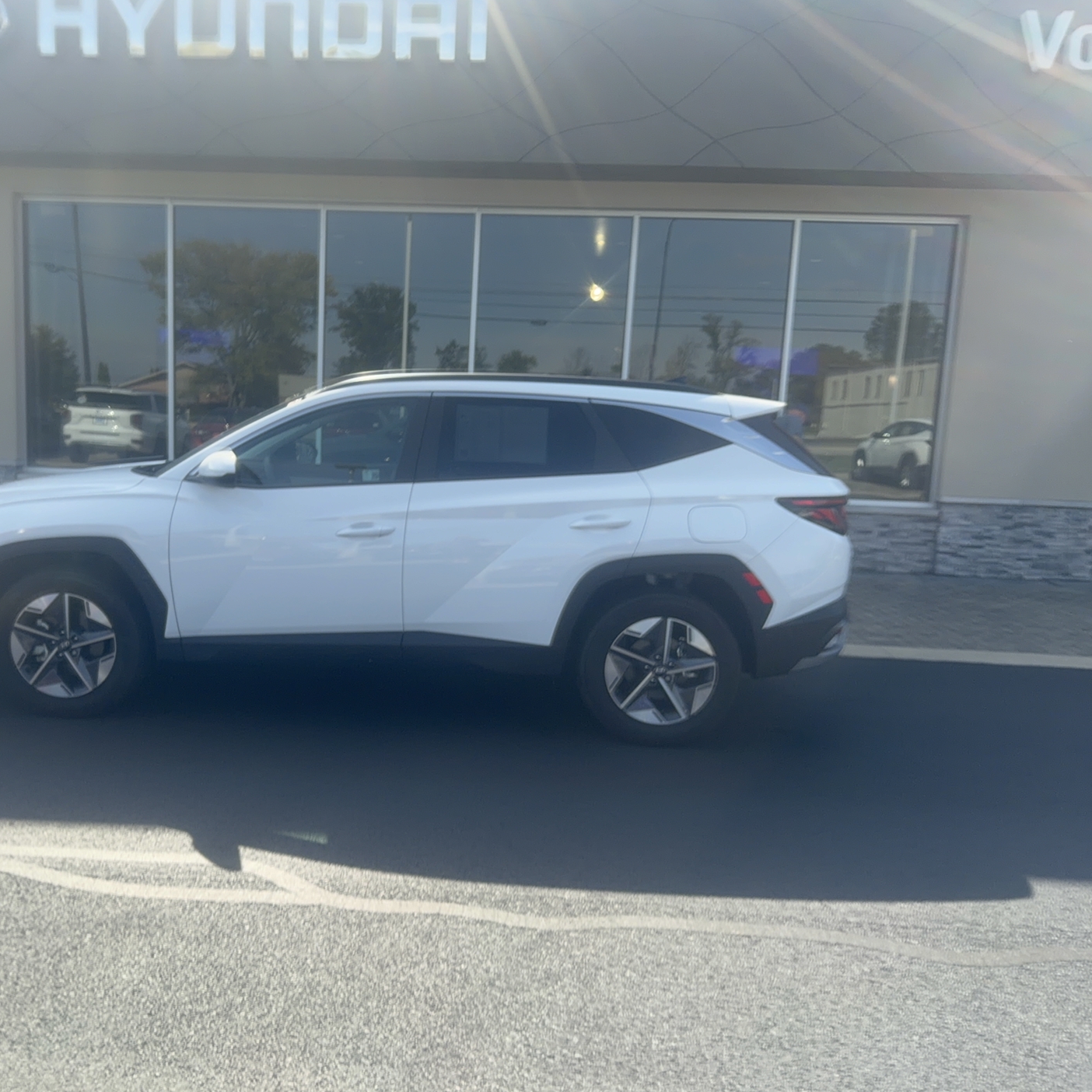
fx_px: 1035
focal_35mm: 29
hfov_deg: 55.0
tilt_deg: -4.9
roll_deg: -1.4
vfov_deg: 55.6
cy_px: 555
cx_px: 413
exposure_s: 1/2370
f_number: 1.78
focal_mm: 6.76
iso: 80
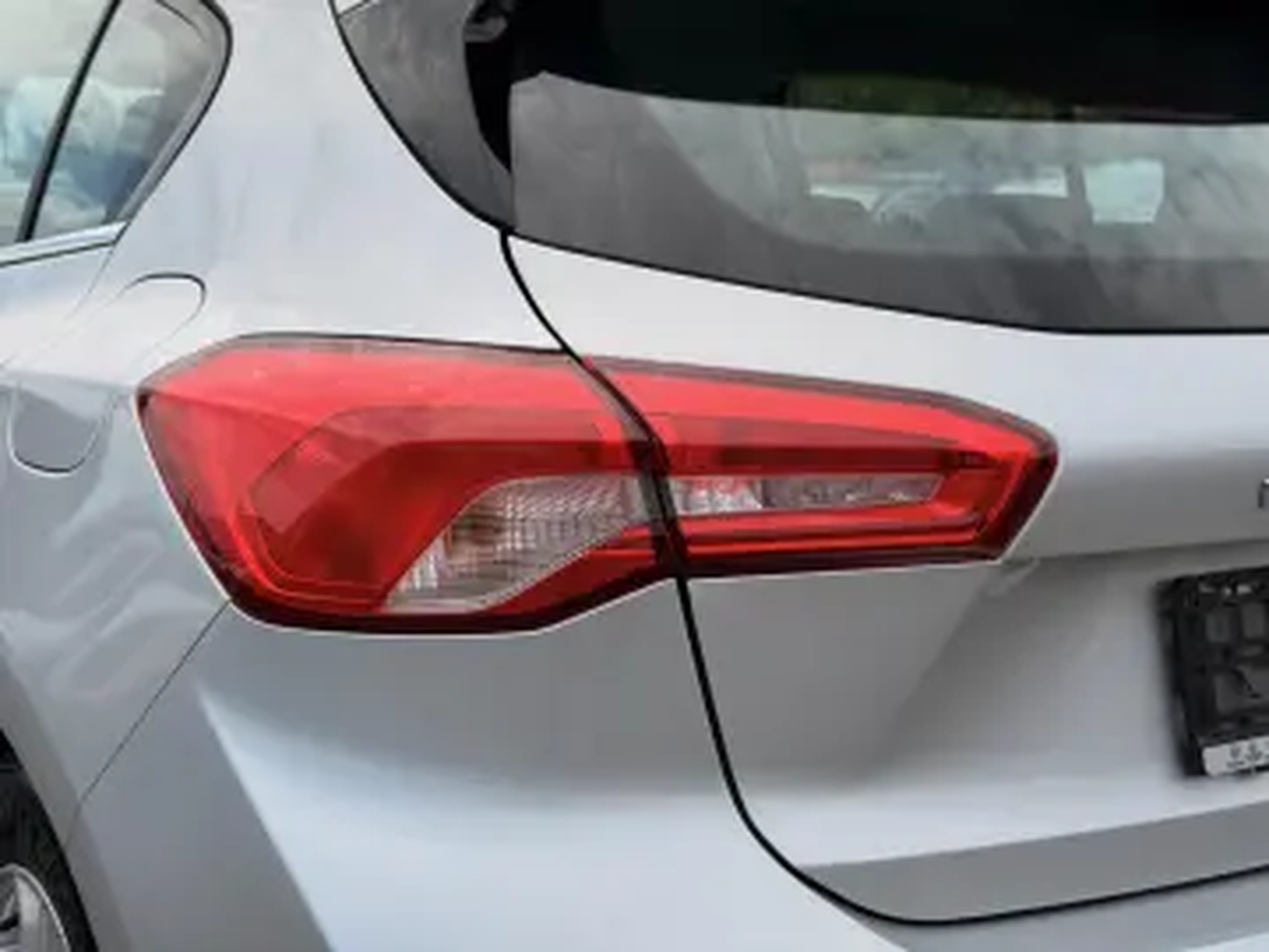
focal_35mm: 48
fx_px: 1760
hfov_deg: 39.7
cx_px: 634
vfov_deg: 30.3
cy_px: 476
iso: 64
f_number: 1.78
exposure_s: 1/5208
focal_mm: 6.76
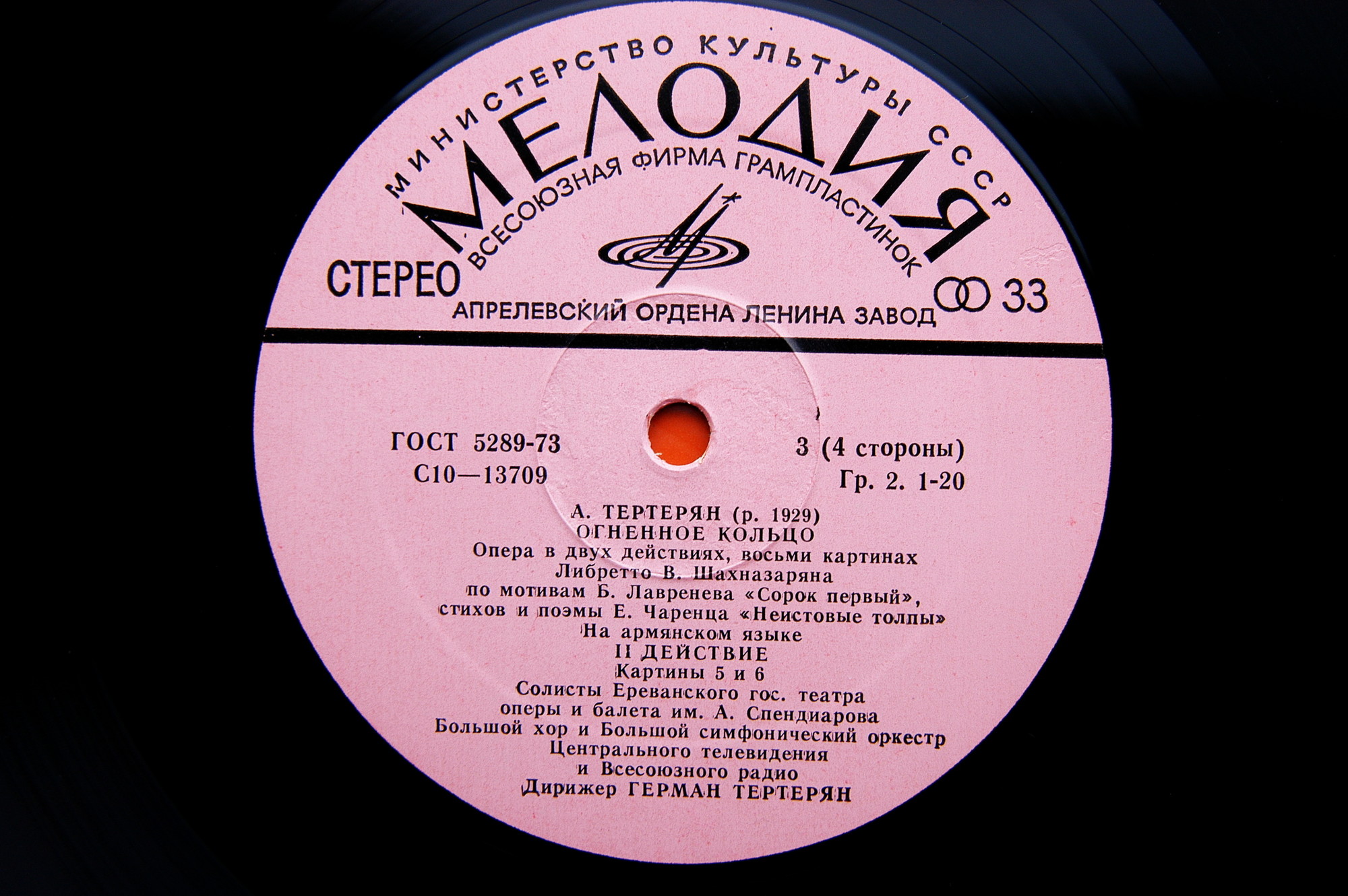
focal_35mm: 52
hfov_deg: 37.9
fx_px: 1964
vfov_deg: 25.7
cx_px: 674
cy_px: 448
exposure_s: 1/80
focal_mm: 35
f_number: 4.5
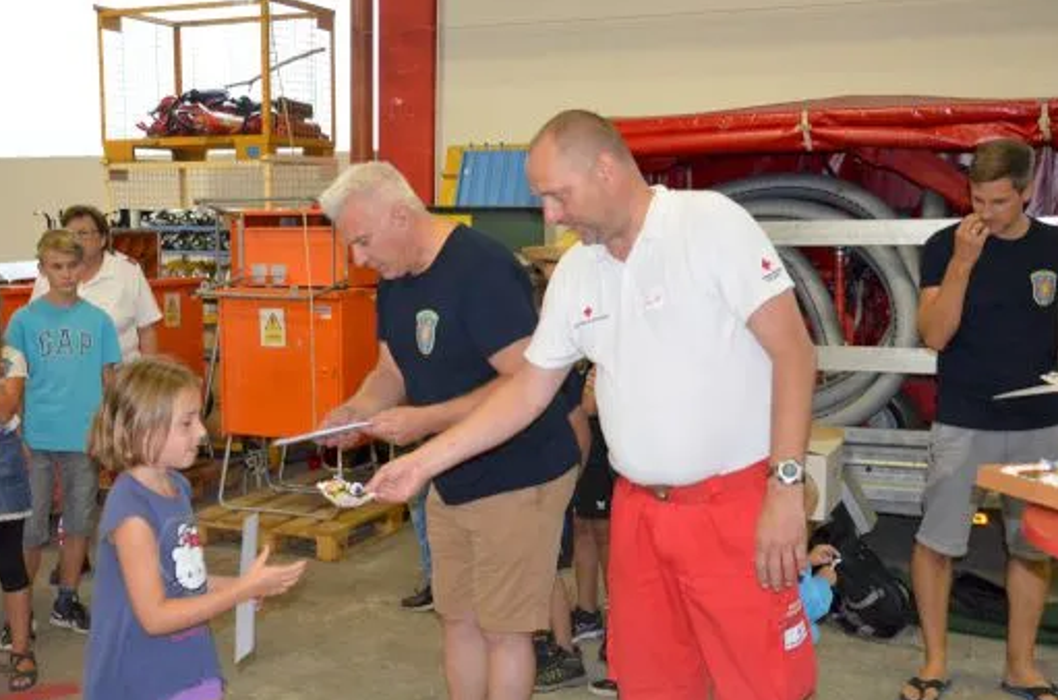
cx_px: 474
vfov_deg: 31.7
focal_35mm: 42
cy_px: 377
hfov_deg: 46.4
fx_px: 1231
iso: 3200
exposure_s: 1/60
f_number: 3.8
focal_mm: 22
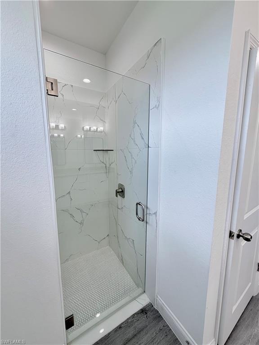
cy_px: 172
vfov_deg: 102.1
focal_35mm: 14
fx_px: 140
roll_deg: +0.7
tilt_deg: -8.4
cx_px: 130
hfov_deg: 85.7
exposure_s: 1/120
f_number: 2.2
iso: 160
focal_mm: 2.22
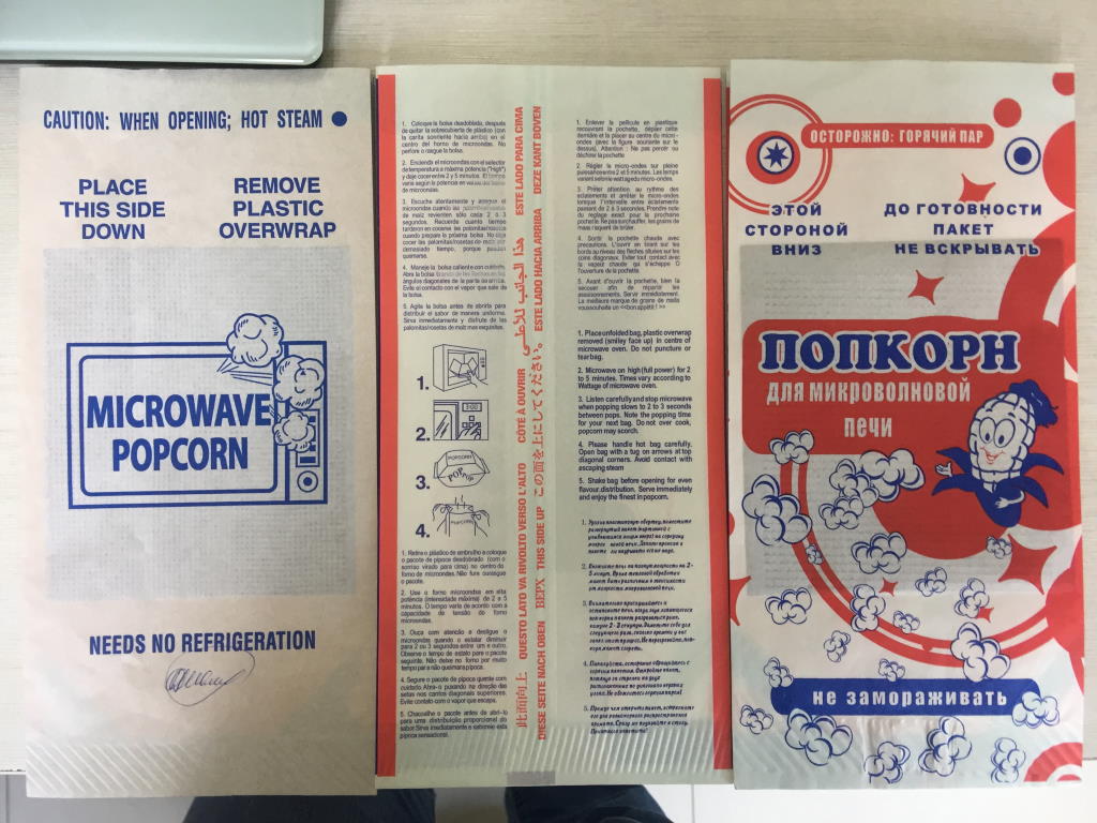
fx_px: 919
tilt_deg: -86.8
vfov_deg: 48.2
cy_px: 412
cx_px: 548
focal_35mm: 29
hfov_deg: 61.7
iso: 40
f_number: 2.2
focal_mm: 4.15
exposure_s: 1/33
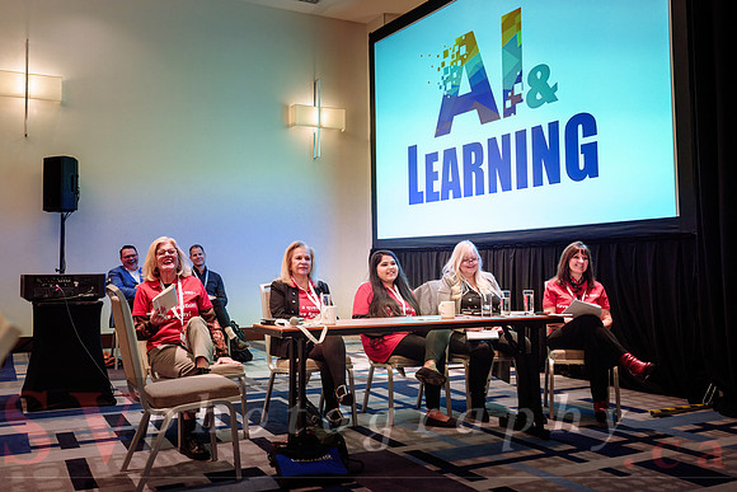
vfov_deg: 37.9
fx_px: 717
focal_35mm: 35
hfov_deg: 54.4
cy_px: 246
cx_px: 368
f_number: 2.8
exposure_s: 1/200
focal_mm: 35
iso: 3200
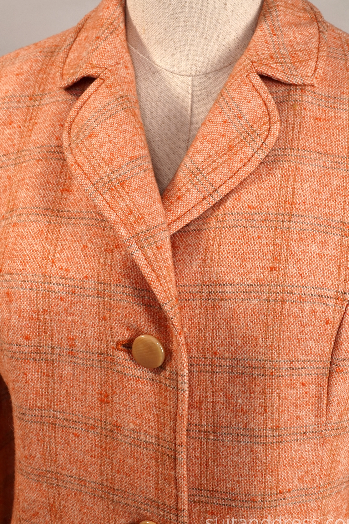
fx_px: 800
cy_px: 251
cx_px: 180
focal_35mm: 55
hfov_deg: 24.6
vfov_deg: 36.2
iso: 250
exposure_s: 1/25
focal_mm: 32
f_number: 8
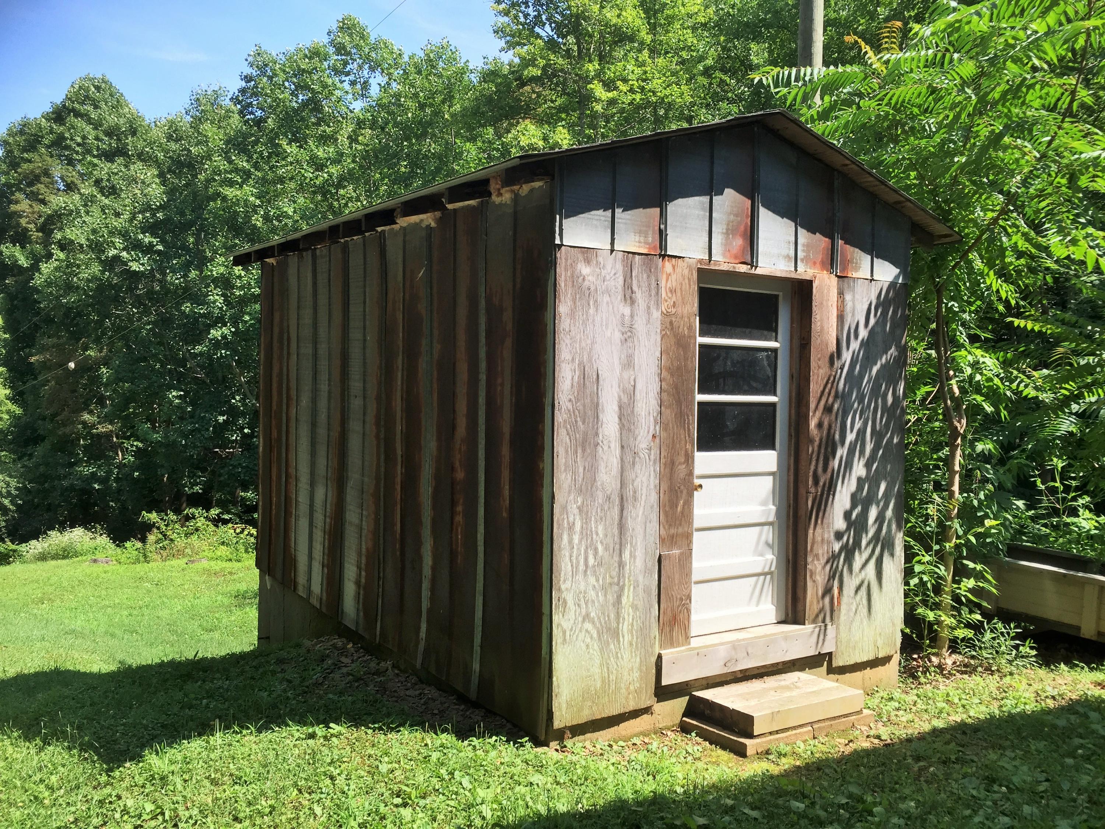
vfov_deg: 48.2
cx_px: 552
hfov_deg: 61.7
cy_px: 414
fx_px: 926
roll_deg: -2.0
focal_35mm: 29
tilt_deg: -1.4
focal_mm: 4.15
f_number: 2.2
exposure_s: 1/775
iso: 32
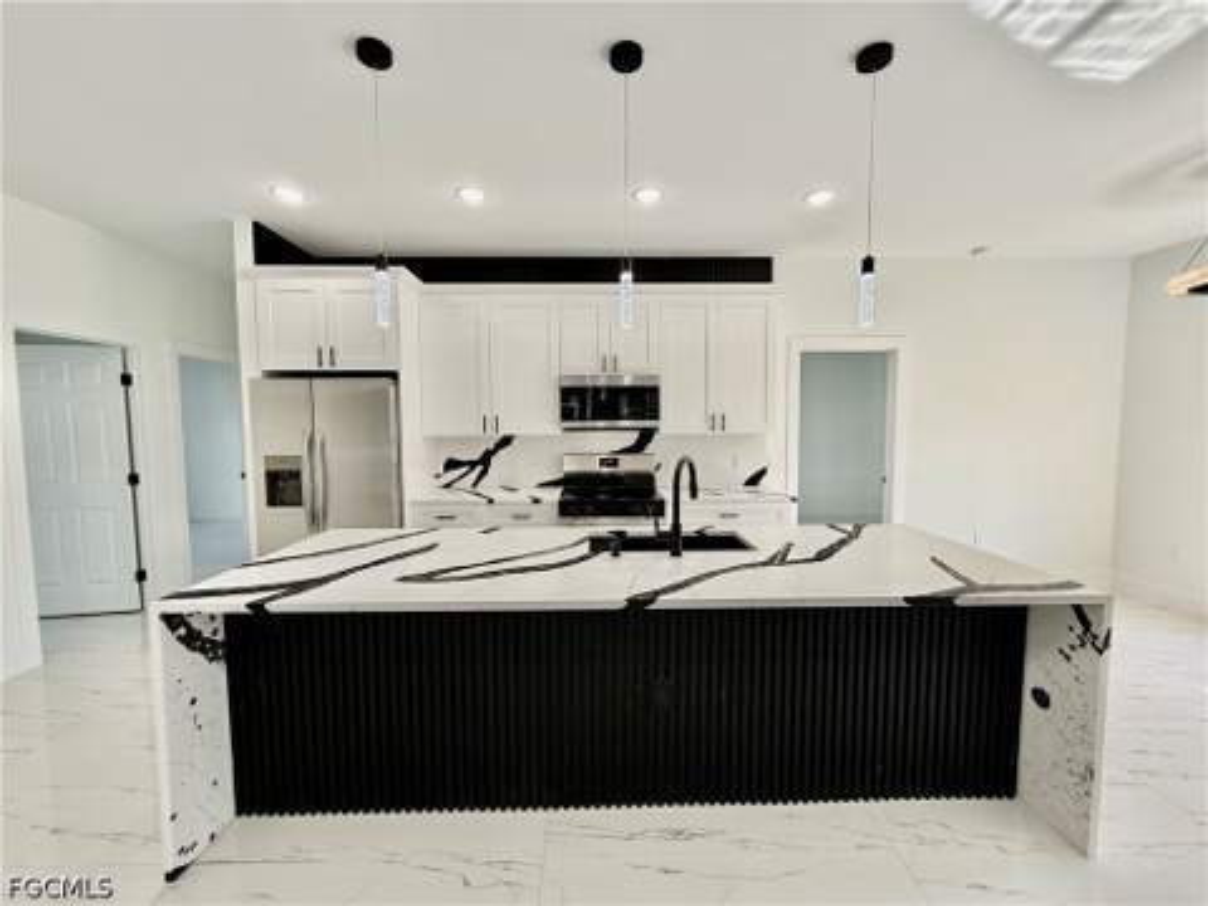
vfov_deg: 85.7
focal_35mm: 14
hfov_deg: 102.1
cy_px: 453
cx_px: 604
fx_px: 489
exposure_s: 1/120
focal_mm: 2.22
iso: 50
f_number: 2.2
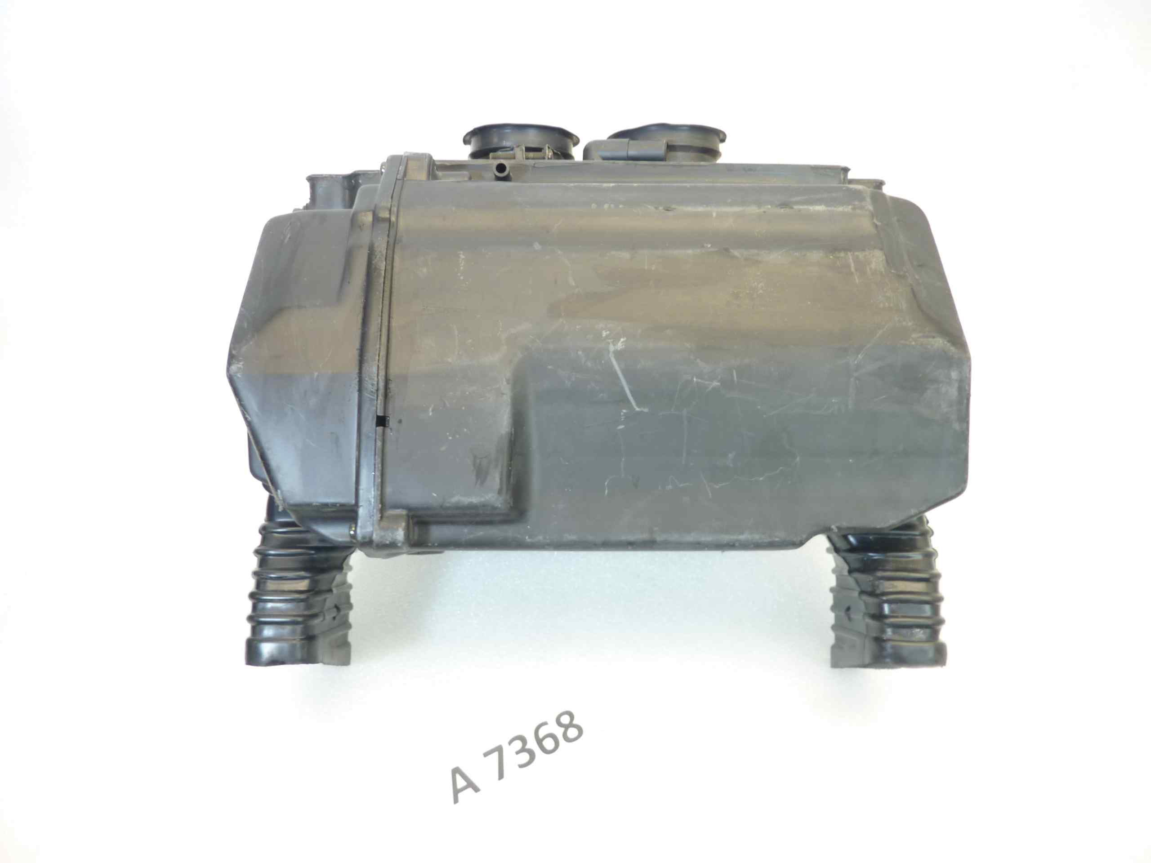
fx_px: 831
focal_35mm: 25
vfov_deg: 54.9
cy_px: 432
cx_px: 576
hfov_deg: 69.4
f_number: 3.3
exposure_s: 1/10
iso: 80
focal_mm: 4.1
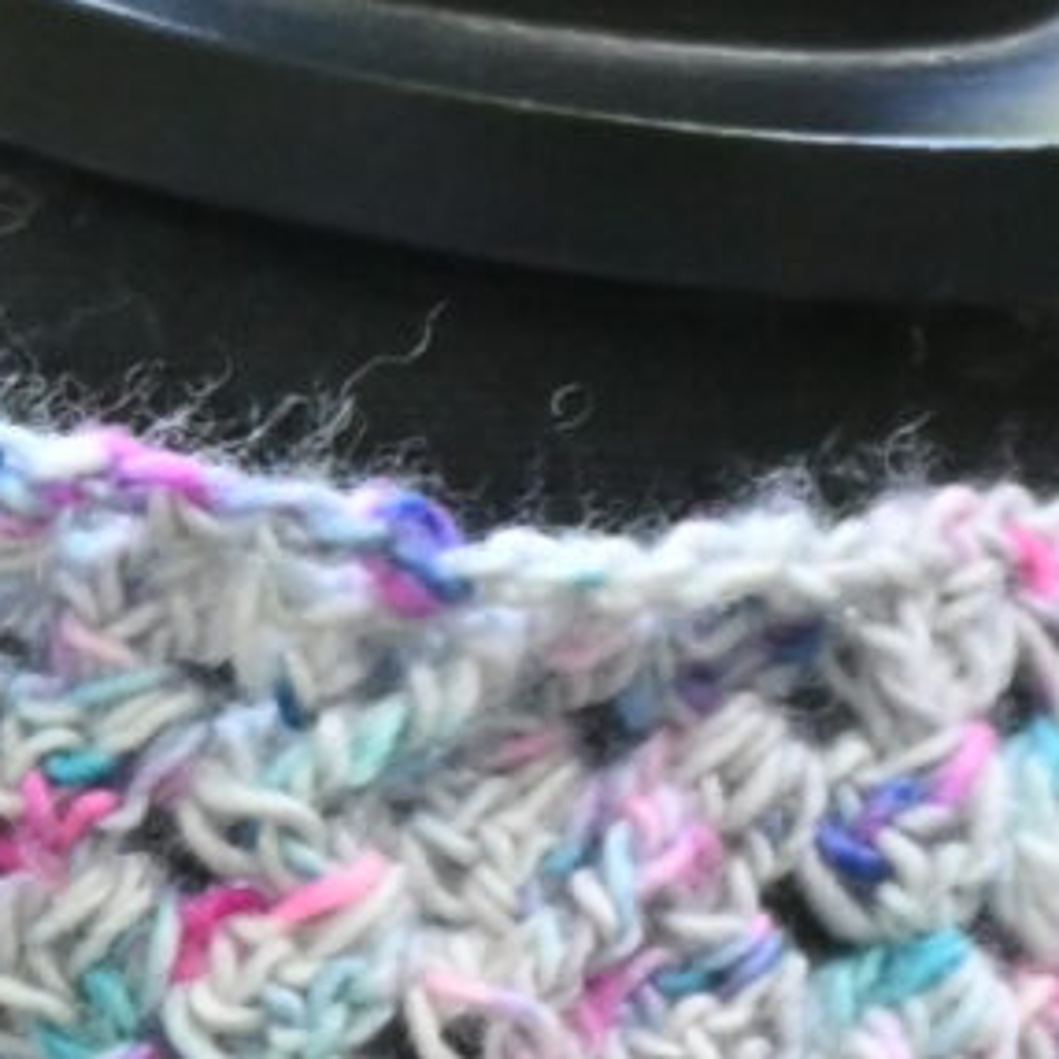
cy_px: 2544
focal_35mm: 388
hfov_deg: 4.5
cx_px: 328
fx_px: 13429
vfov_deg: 4.4
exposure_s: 1/125
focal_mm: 34
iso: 1100
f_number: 5
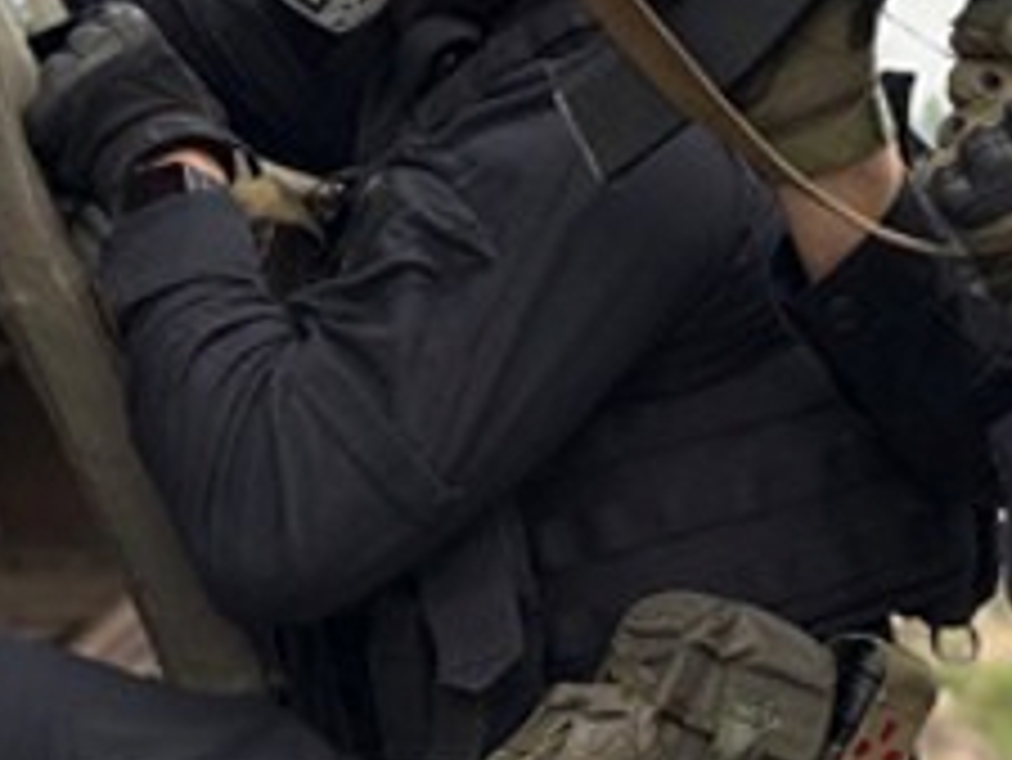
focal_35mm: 142
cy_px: 391
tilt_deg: -2.8
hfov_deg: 13.9
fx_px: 4154
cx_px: 715
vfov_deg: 10.5
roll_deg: +1.7
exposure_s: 1/1513
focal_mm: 6.76
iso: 80
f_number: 1.78
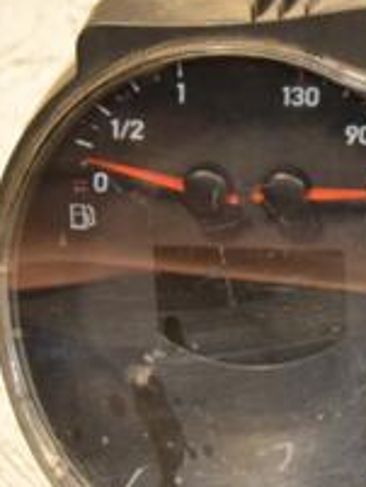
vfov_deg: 10.9
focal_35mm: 181
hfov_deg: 8.0
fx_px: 2549
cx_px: 623
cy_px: 262
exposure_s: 1/160
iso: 800
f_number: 4.8
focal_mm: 42
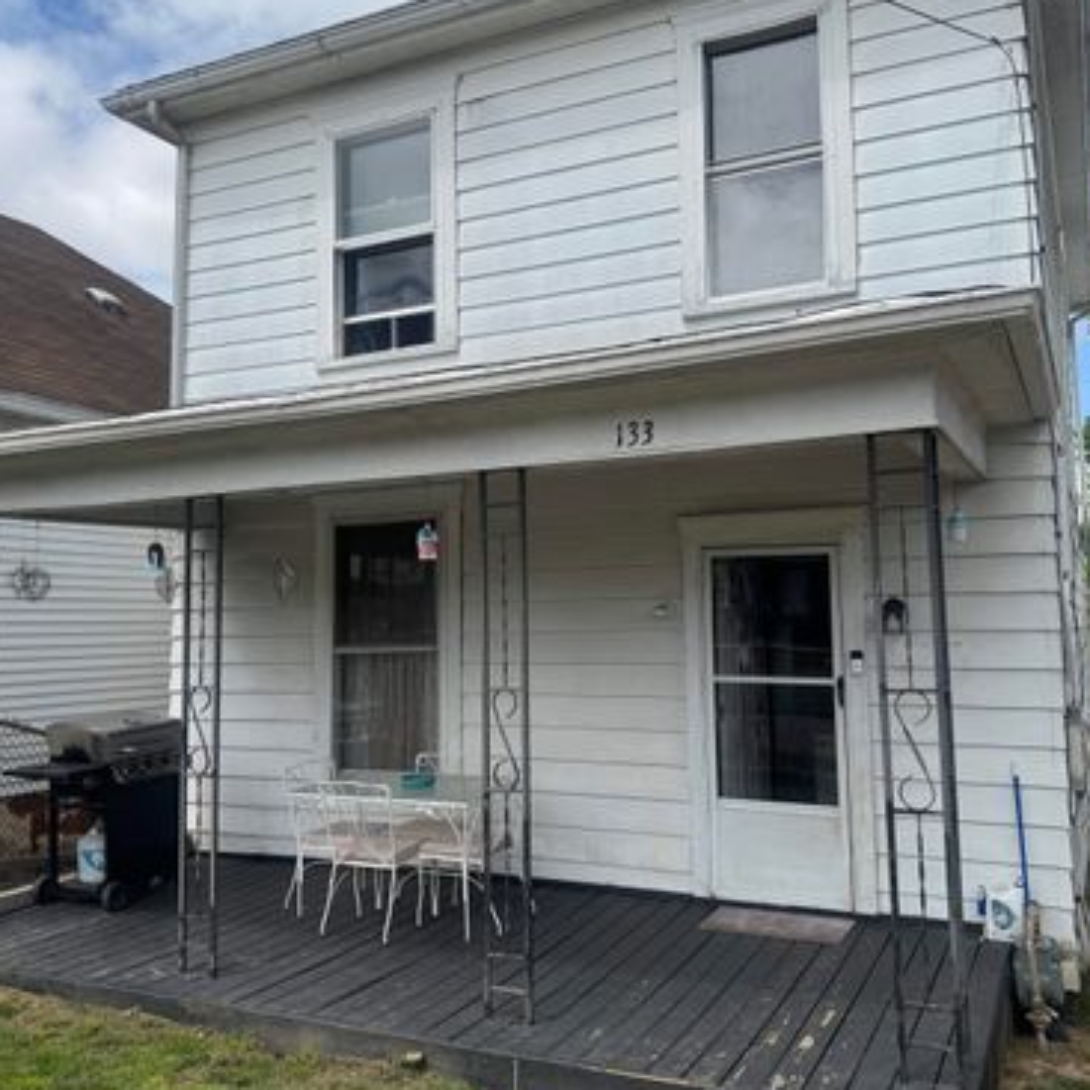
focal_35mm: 29
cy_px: 544
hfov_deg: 55.6
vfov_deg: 55.6
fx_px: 1033
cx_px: 588
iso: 80
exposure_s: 1/5348
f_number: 1.78
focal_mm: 6.76
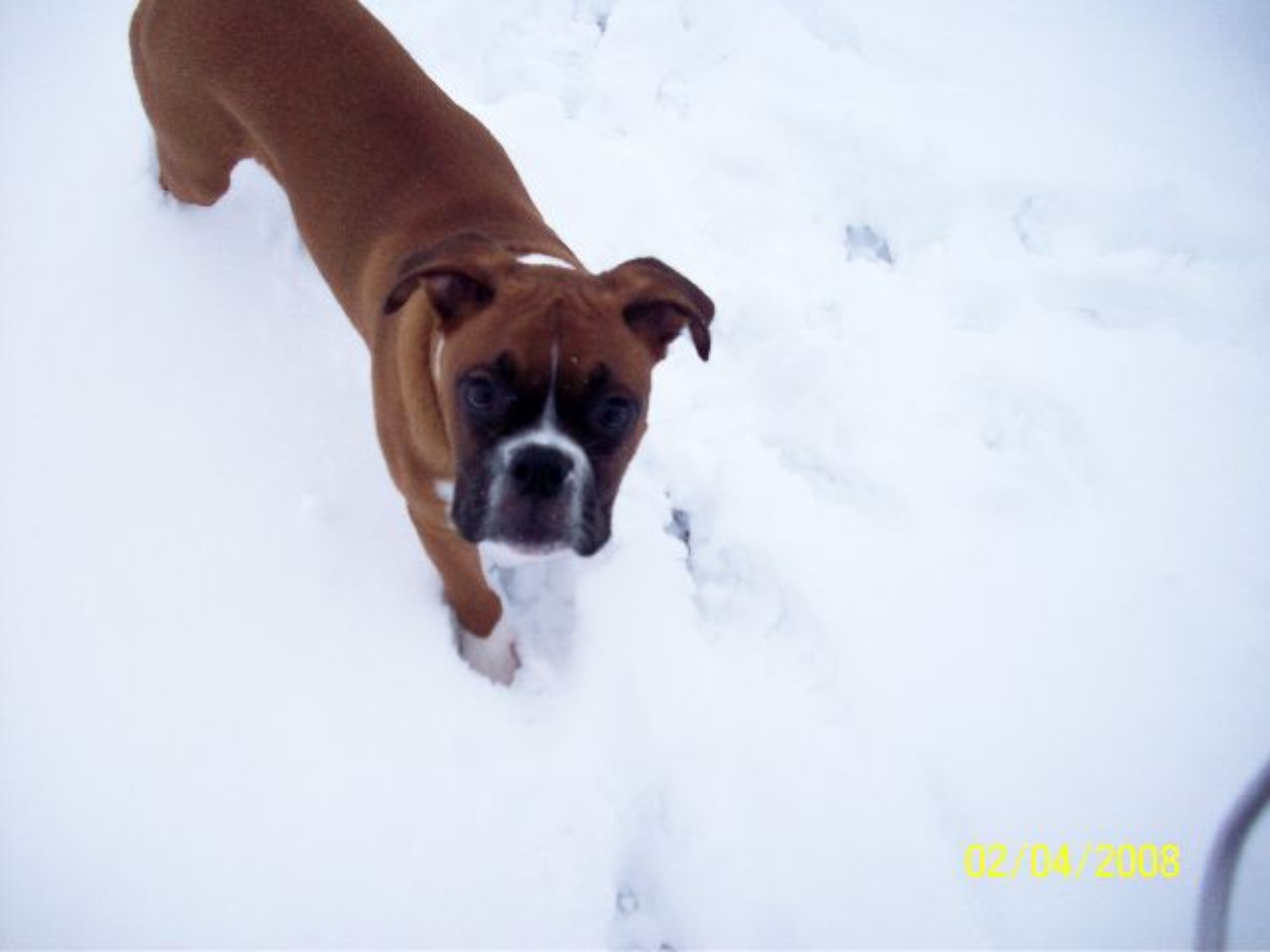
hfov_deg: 50.1
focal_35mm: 37
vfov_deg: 38.7
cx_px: 635
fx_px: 1357
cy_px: 476
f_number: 5.6
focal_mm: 6.2
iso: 80
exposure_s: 1/248
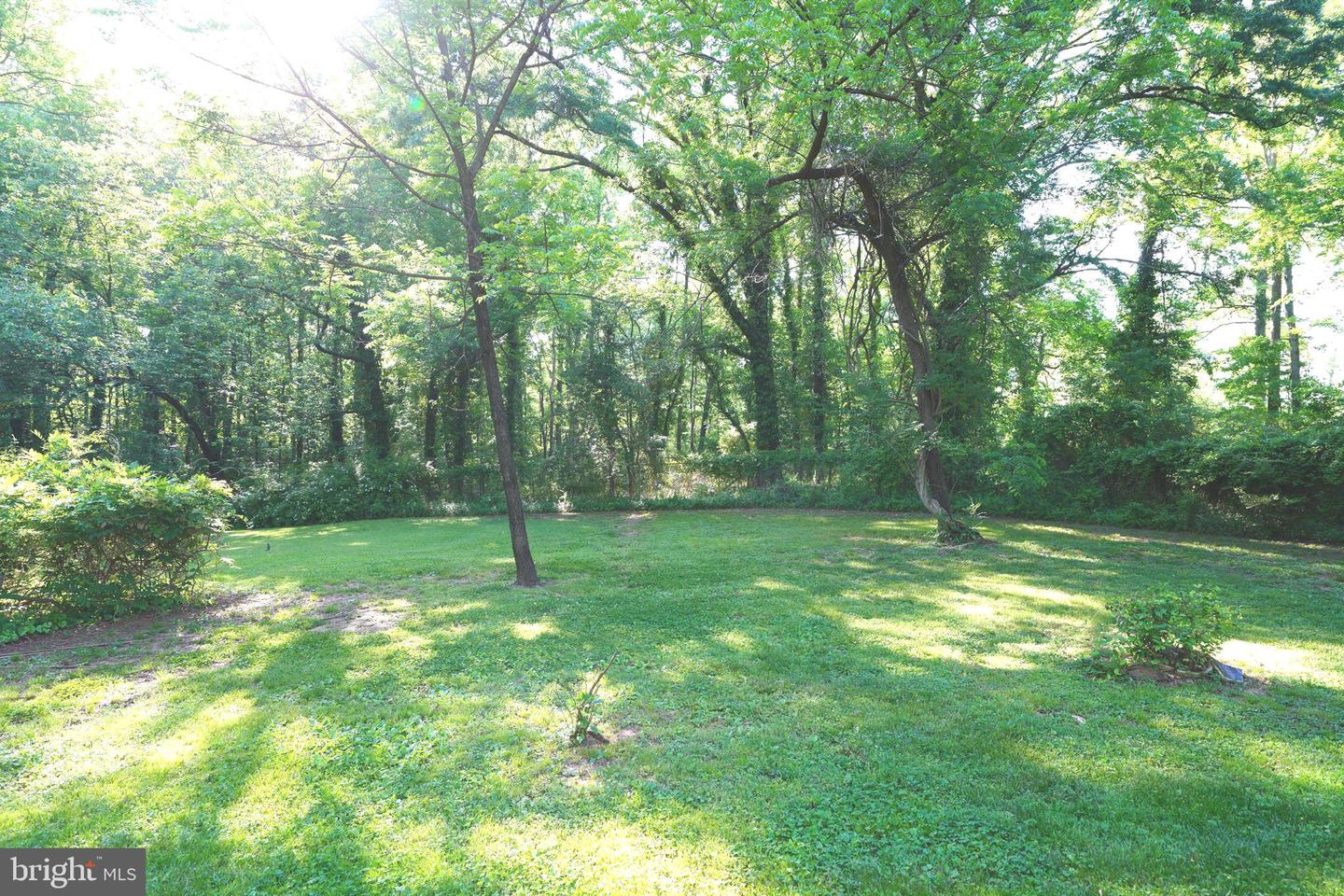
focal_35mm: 19
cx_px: 672
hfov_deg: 86.9
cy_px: 448
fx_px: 709
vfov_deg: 64.6
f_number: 4
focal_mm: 19
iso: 160
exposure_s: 1/60
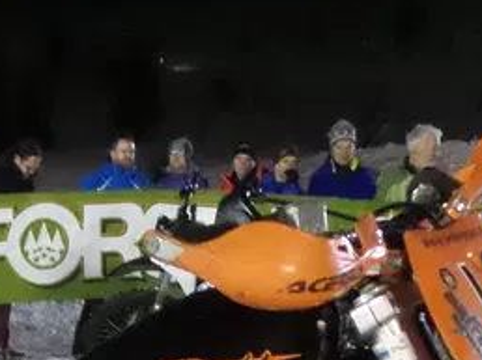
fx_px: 1489
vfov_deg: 12.2
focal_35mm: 107
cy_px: 727
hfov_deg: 17.9
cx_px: -13
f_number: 2.8
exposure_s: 1/15
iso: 800
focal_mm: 4.1
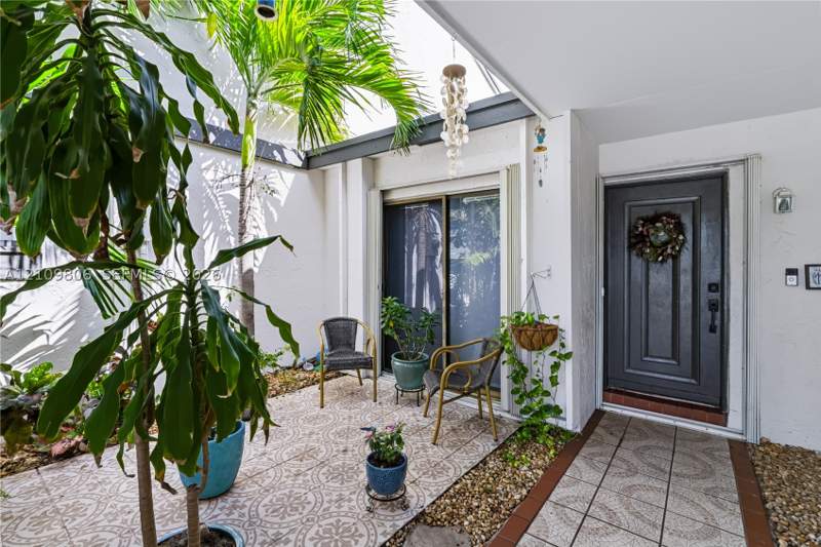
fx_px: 365
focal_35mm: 16
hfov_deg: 96.7
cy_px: 274
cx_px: 410
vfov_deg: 73.7
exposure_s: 1/125
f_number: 8
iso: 100
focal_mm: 16
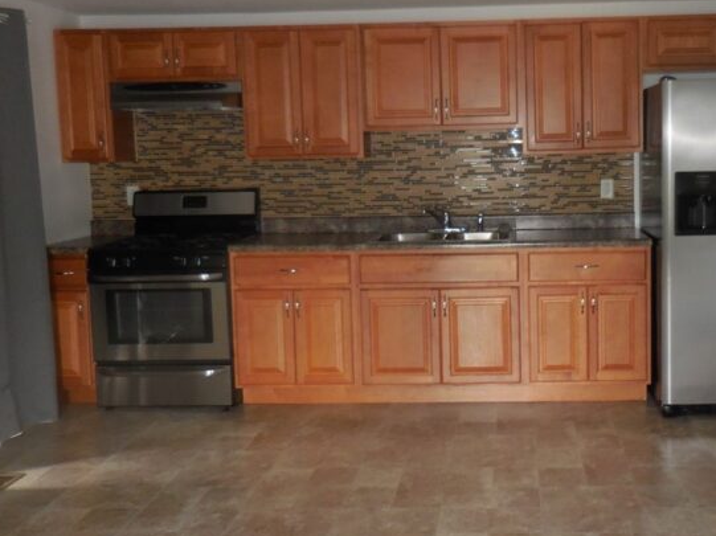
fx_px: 765
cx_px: 487
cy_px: 210
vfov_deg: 38.4
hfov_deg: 49.2
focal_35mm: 37
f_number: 3.3
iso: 250
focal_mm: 4.5
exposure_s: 1/25
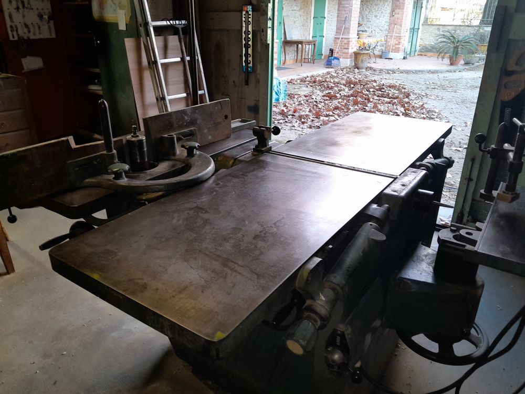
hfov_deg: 67.3
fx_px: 394
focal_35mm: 26
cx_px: 262
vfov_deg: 53.1
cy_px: 197
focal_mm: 3.98
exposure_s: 1/50
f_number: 1.8
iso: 80
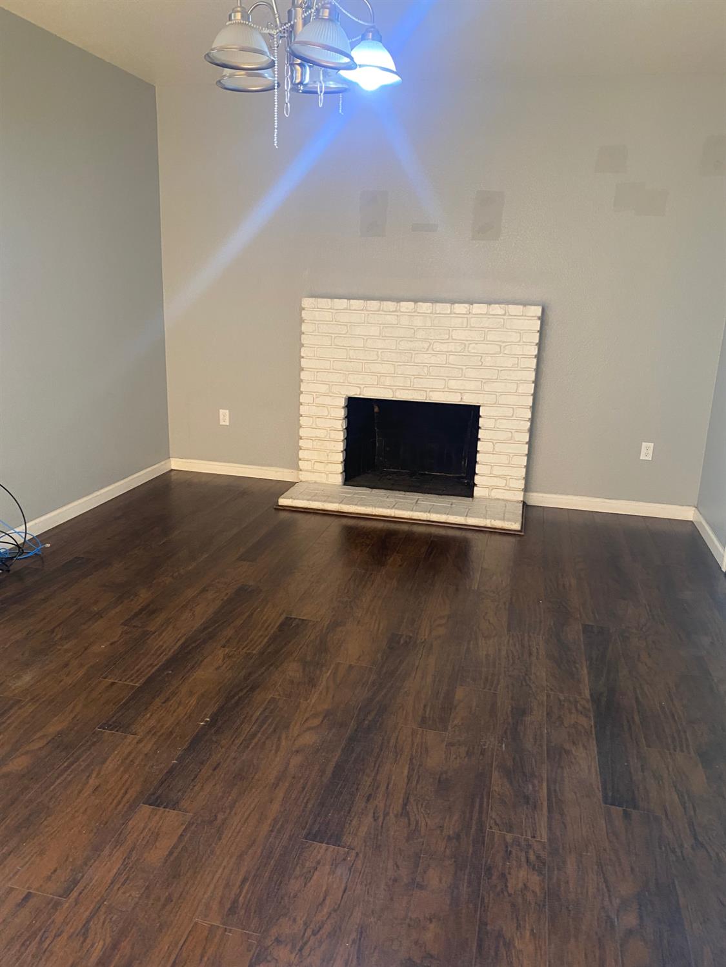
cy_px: 484
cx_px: 363
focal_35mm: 26
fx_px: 727
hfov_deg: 53.1
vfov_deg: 67.3
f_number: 1.8
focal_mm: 4.25
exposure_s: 1/60
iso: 200
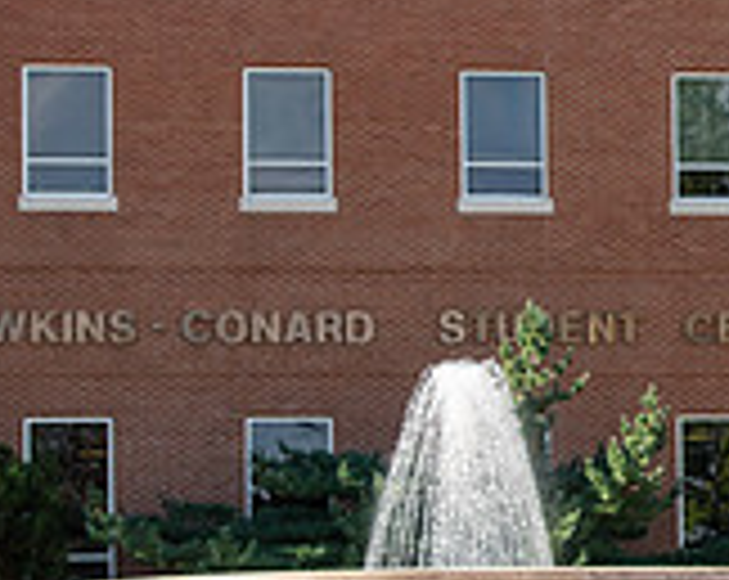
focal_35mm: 286
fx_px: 6159
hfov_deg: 6.7
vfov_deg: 5.4
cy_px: 339
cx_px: 1026
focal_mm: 85
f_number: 6.3
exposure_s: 1/500
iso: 250
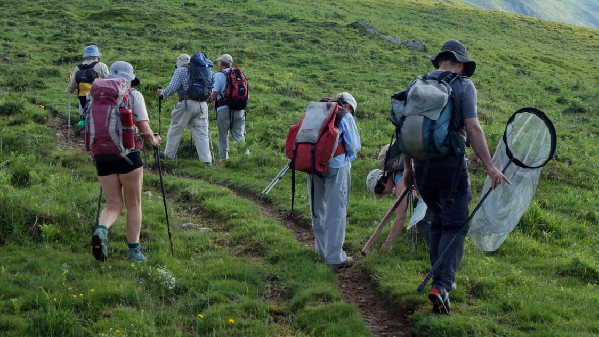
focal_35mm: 67
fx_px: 1064
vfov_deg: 18.0
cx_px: 280
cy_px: 120
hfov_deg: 31.4
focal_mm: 30
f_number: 9
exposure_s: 1/160
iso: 100
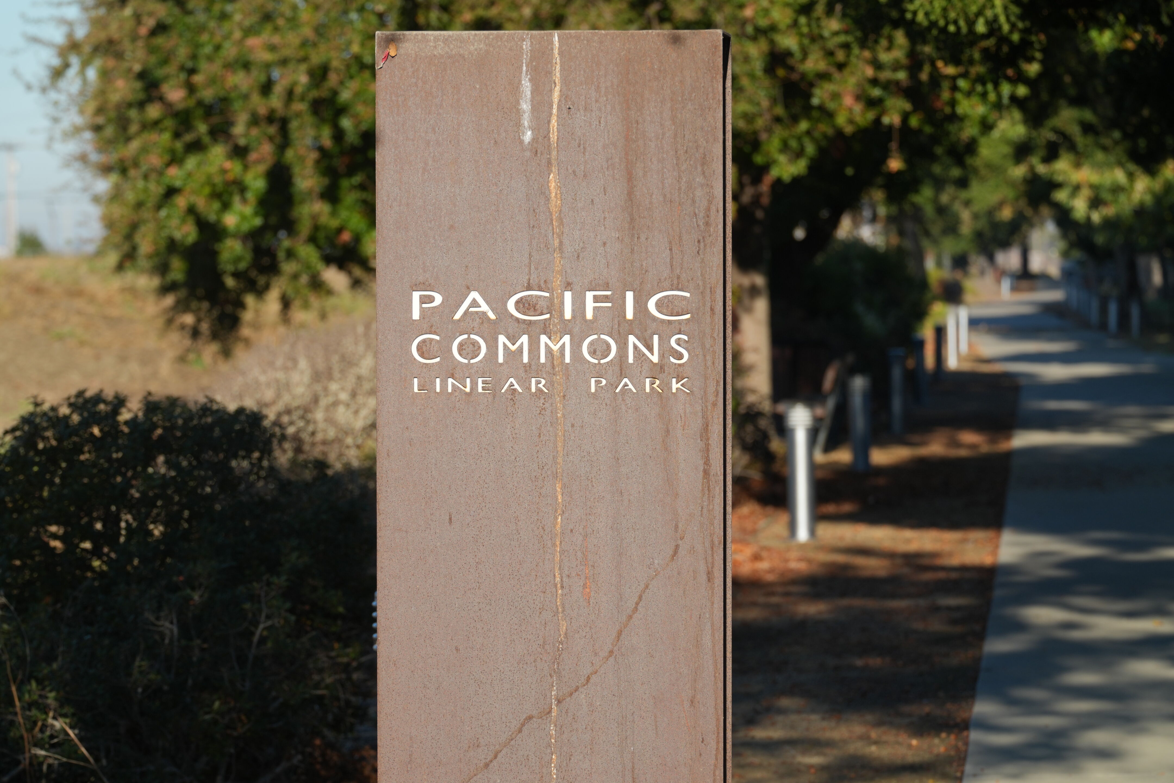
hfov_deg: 10.3
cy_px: 392
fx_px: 6522
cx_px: 587
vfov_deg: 6.9
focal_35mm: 200
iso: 320
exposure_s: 1/400
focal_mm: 200
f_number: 9
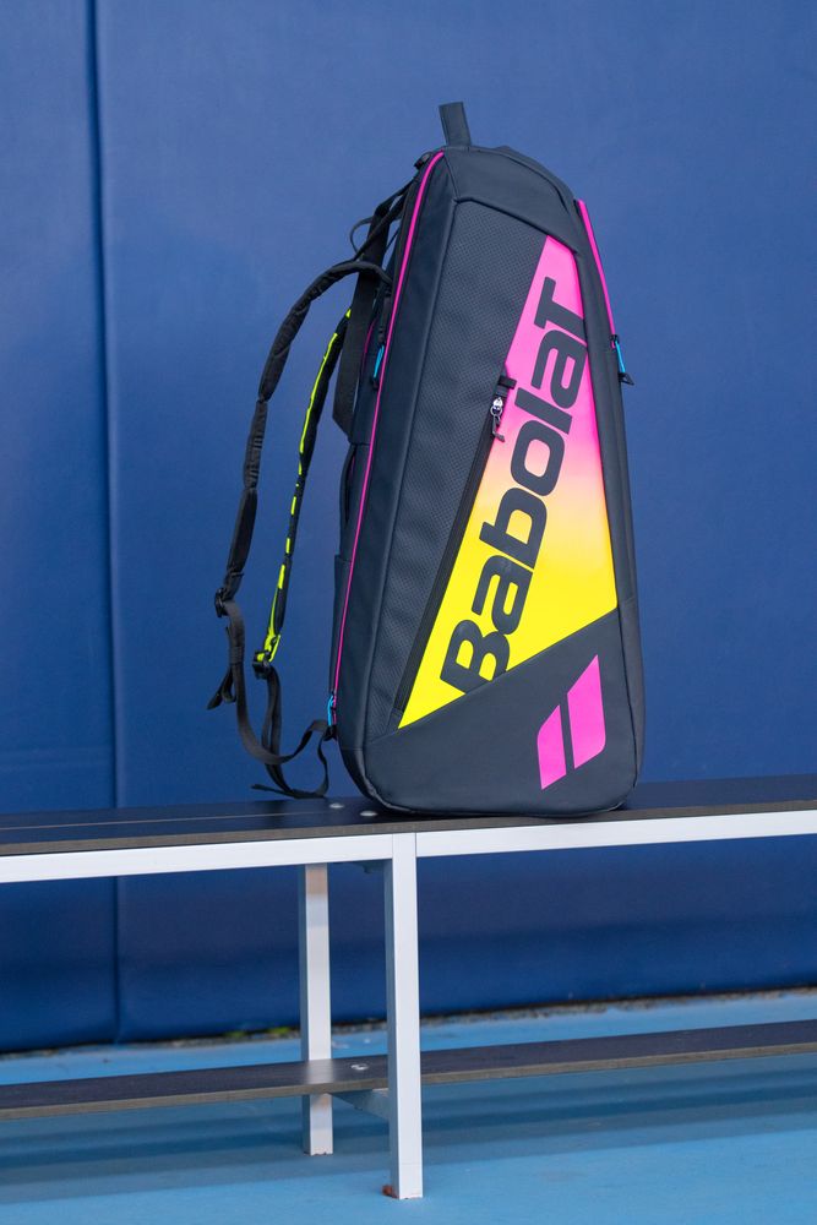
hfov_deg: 13.0
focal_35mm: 105
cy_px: 612
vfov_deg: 19.5
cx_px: 408
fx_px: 3573
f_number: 2.8
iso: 1600
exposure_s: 1/500
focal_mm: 70
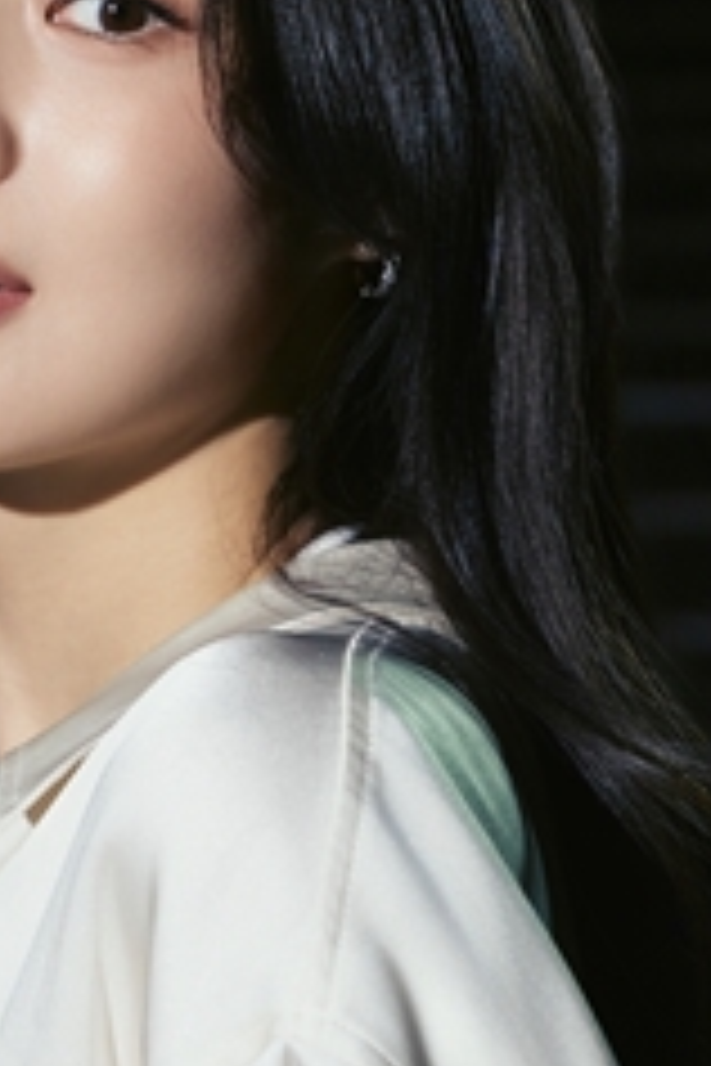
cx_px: 14
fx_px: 5243
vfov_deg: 11.6
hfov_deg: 7.7
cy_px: 526
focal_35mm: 177
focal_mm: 70
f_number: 5
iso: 800
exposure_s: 1/160
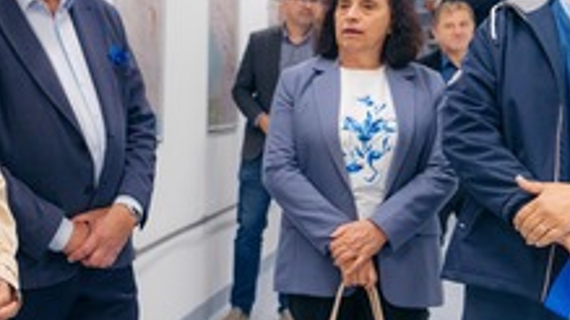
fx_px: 846
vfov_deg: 21.4
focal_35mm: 56
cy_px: 109
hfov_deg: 34.0
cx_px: 0
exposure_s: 1/400
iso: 1250
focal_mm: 26
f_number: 2.8
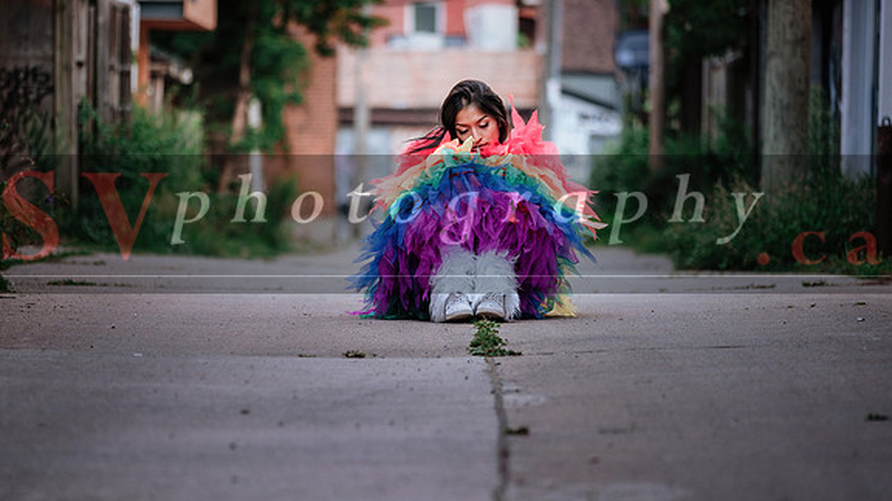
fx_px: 3169
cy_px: 254
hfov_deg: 16.0
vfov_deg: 9.1
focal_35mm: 134
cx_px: 423
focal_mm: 74.4
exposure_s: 1/500
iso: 400
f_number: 2.8
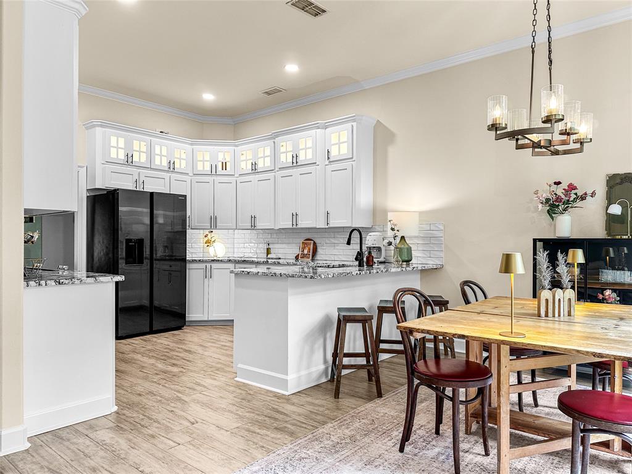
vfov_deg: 56.8
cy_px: 237
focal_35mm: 24
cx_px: 316
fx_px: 438
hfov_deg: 71.6
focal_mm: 6.86
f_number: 1.8
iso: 160
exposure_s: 1/120
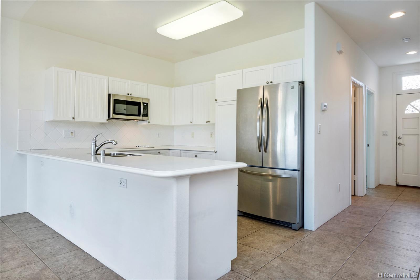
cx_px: 210
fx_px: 262
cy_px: 140
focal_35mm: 22
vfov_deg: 56.1
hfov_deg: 77.4
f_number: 8
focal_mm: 15
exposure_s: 1/13
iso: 160
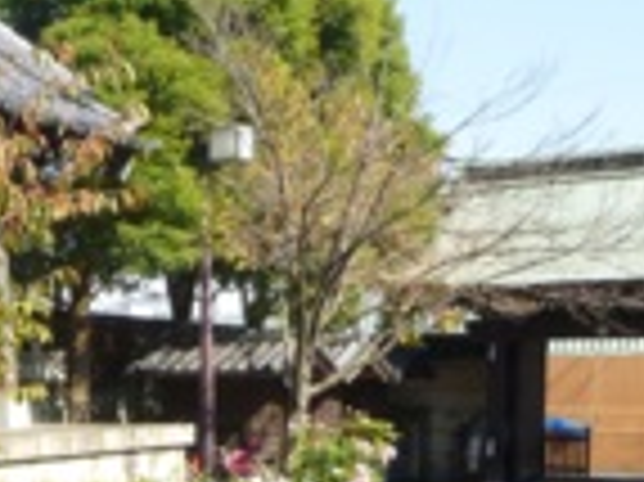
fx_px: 1134
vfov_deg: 22.8
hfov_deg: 29.9
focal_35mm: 61
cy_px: 514
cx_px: 27
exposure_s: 1/500
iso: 250
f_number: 3.9
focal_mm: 4.5
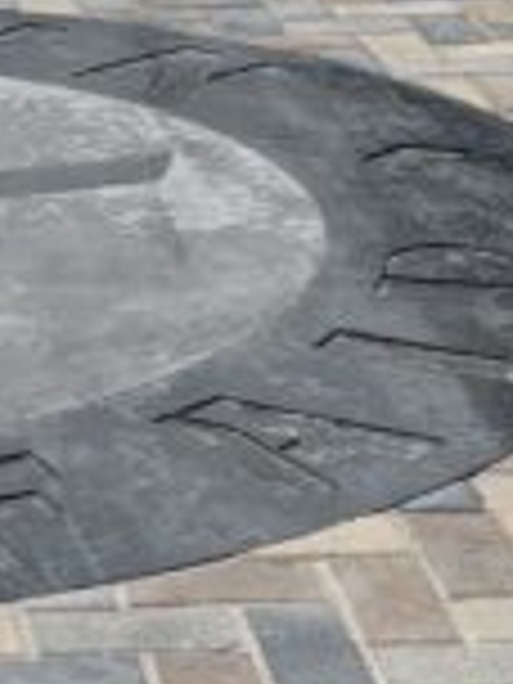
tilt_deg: -2.9
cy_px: -608
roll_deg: +2.1
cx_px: -369
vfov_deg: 10.7
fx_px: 3379
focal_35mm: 171
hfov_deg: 8.4
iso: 50
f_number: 1.6
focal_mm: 5.96
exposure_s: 1/6329
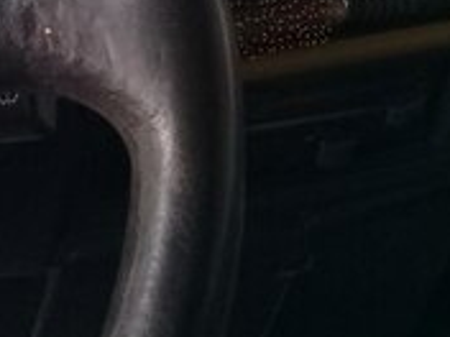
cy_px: -116
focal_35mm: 116
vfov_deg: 12.3
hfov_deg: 16.0
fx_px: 1508
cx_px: -161
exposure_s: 1/33
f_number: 2.2
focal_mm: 3.3
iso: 80
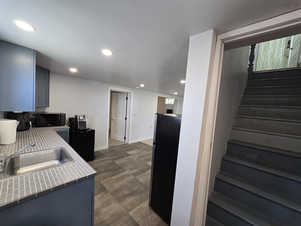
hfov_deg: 106.2
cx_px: 150
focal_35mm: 13
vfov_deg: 89.9
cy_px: 113
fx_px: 113
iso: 160
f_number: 2.2
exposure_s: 1/60
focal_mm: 2.2
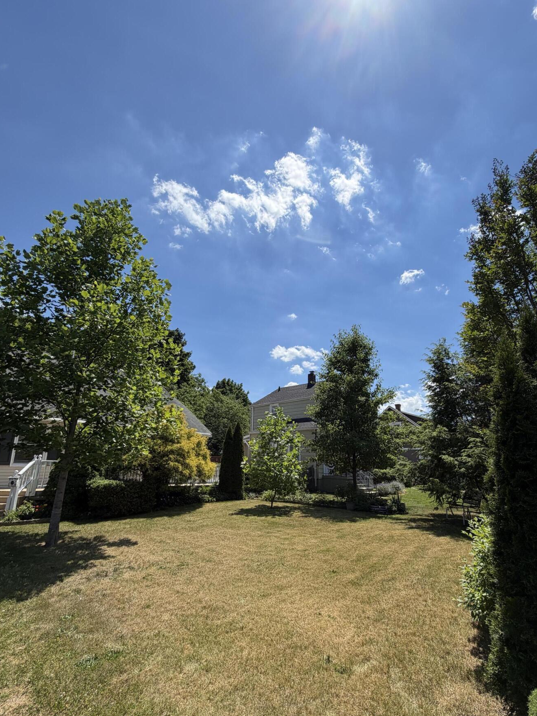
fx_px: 331
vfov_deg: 94.2
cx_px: 283
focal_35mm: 16
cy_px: 395
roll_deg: -1.2
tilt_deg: +13.4
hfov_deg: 78.1
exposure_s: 1/1105
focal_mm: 2.22
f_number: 2.2
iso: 25
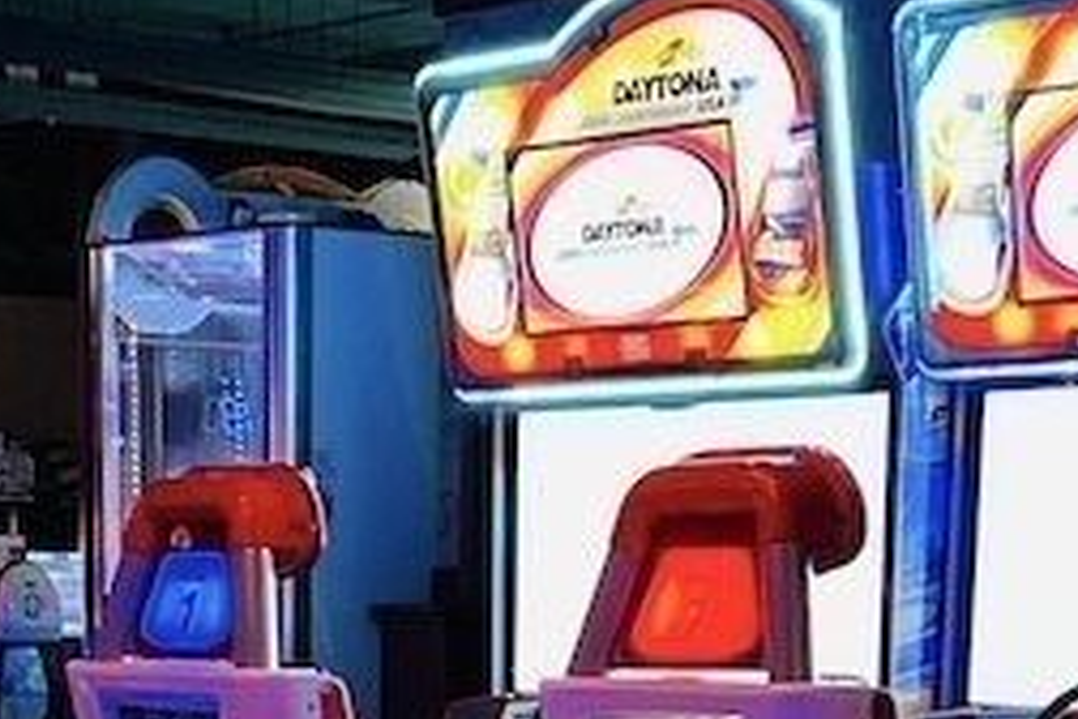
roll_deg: +0.2
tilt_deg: -14.2
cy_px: 1352
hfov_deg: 18.5
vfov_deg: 11.4
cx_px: 274
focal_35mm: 110
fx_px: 3294
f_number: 1.5
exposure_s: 1/33
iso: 400
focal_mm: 5.7
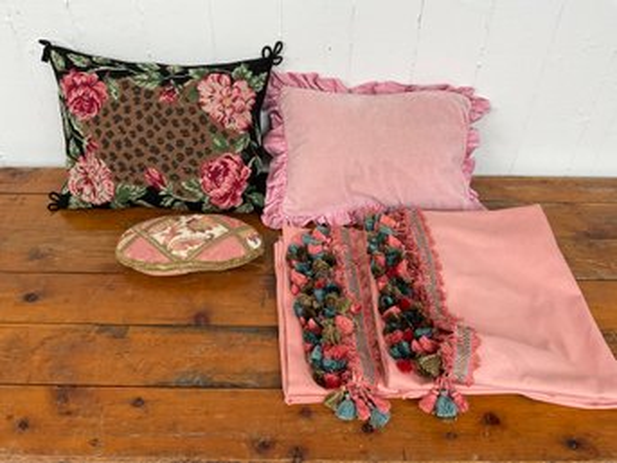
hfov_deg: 61.7
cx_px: 308
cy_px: 232
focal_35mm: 29
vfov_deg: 48.2
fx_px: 517
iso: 32
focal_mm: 3
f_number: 1.8
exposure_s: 1/122
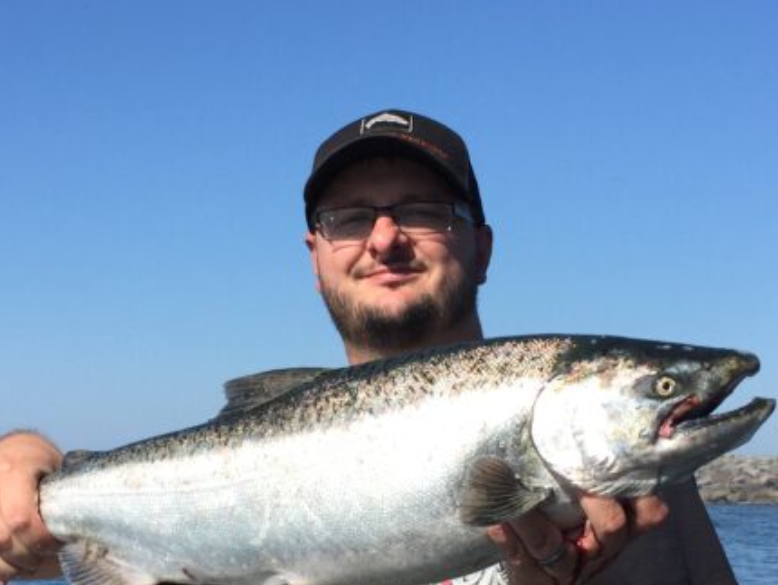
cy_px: 391
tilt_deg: +1.9
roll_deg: -1.0
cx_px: 373
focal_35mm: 69
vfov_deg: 21.2
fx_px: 1552
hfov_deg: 28.1
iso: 32
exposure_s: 1/2198
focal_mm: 4.15
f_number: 2.2
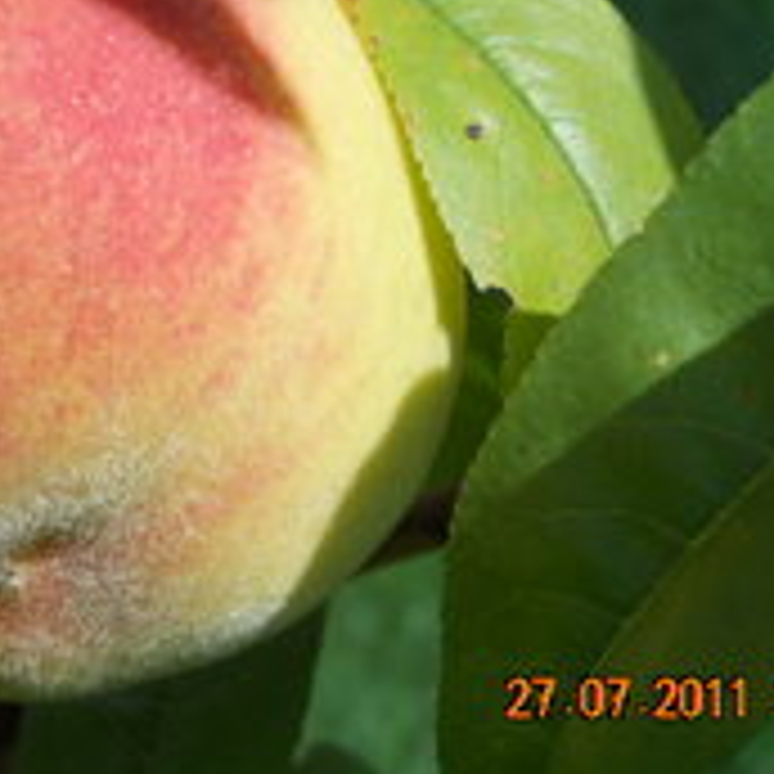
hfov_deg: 23.1
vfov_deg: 23.2
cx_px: 176
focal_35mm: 74
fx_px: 1872
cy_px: 232
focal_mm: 6.72
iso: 80
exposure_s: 1/320
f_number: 5.5
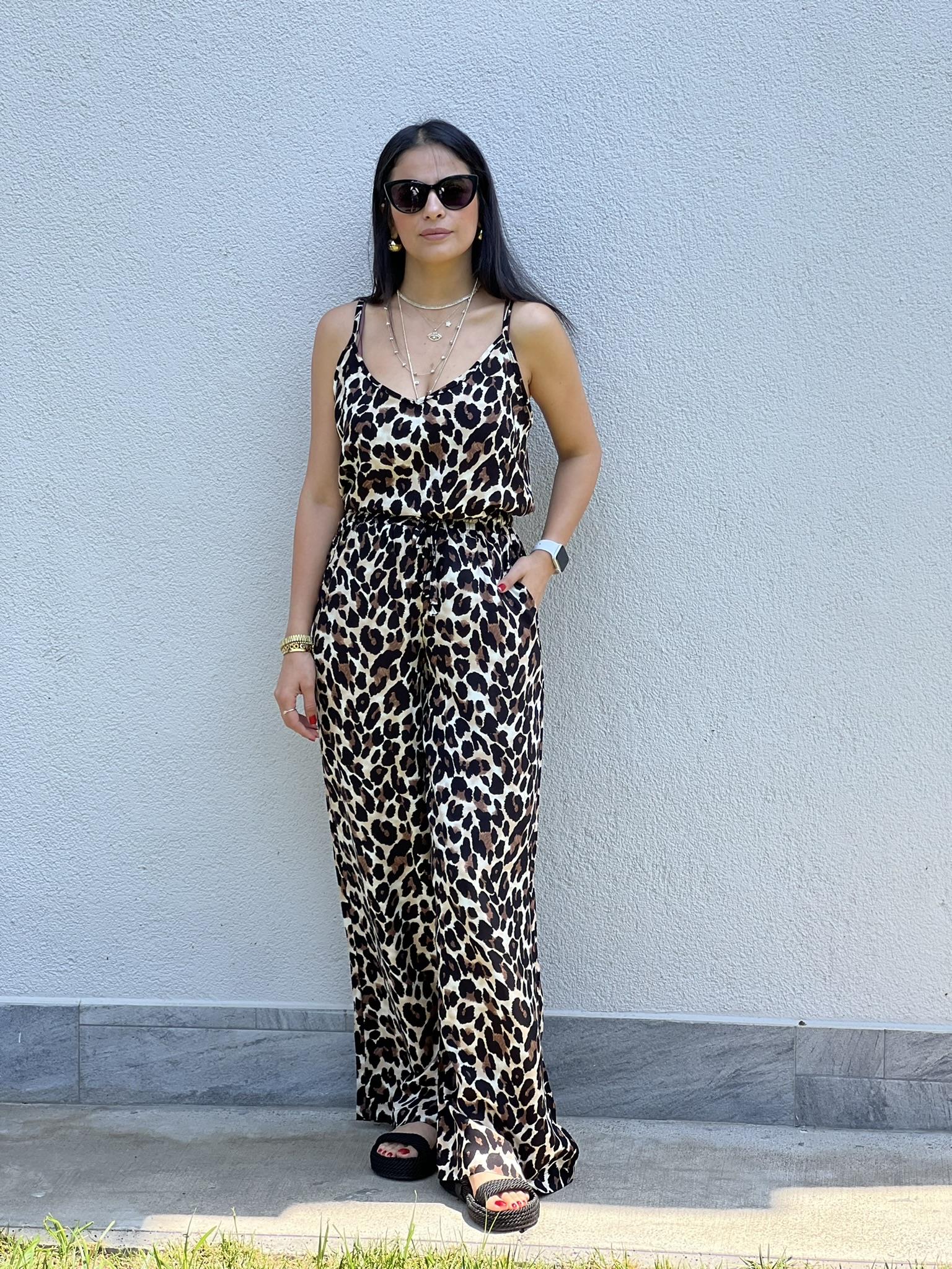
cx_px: 476
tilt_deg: -7.0
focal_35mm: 77
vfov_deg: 25.3
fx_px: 2824
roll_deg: -0.3
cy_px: 634
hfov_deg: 19.1
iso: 20
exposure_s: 1/125
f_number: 2.8
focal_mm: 9
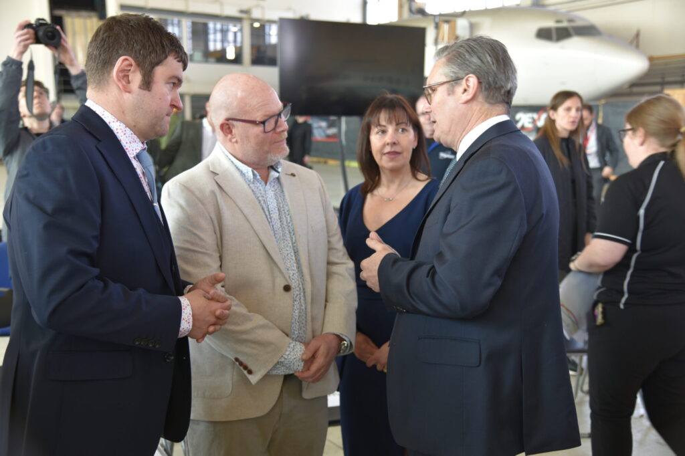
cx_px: 342
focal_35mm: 40
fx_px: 761
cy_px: 228
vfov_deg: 33.4
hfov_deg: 48.5
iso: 400
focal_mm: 40
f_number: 4.5
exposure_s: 1/80
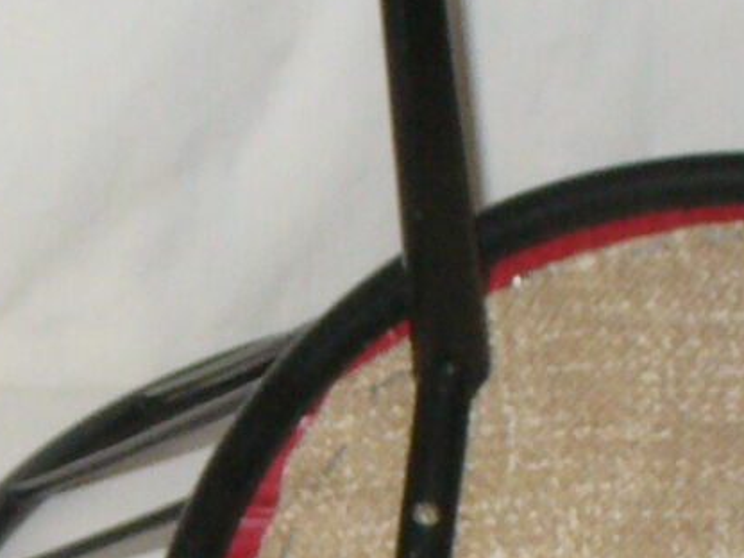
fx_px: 3912
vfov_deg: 8.1
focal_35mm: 182
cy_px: 621
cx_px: -168
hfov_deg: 10.7
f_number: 2.8
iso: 200
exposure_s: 1/30
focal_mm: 6.1
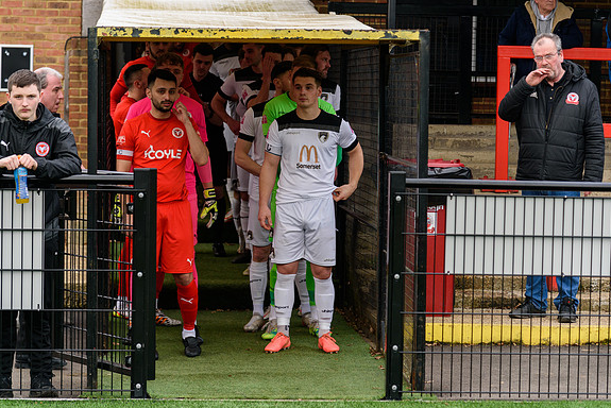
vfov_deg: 11.3
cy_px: 205
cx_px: 306
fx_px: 2055
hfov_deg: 16.9
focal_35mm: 121
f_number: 4
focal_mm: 120
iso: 400
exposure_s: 1/200
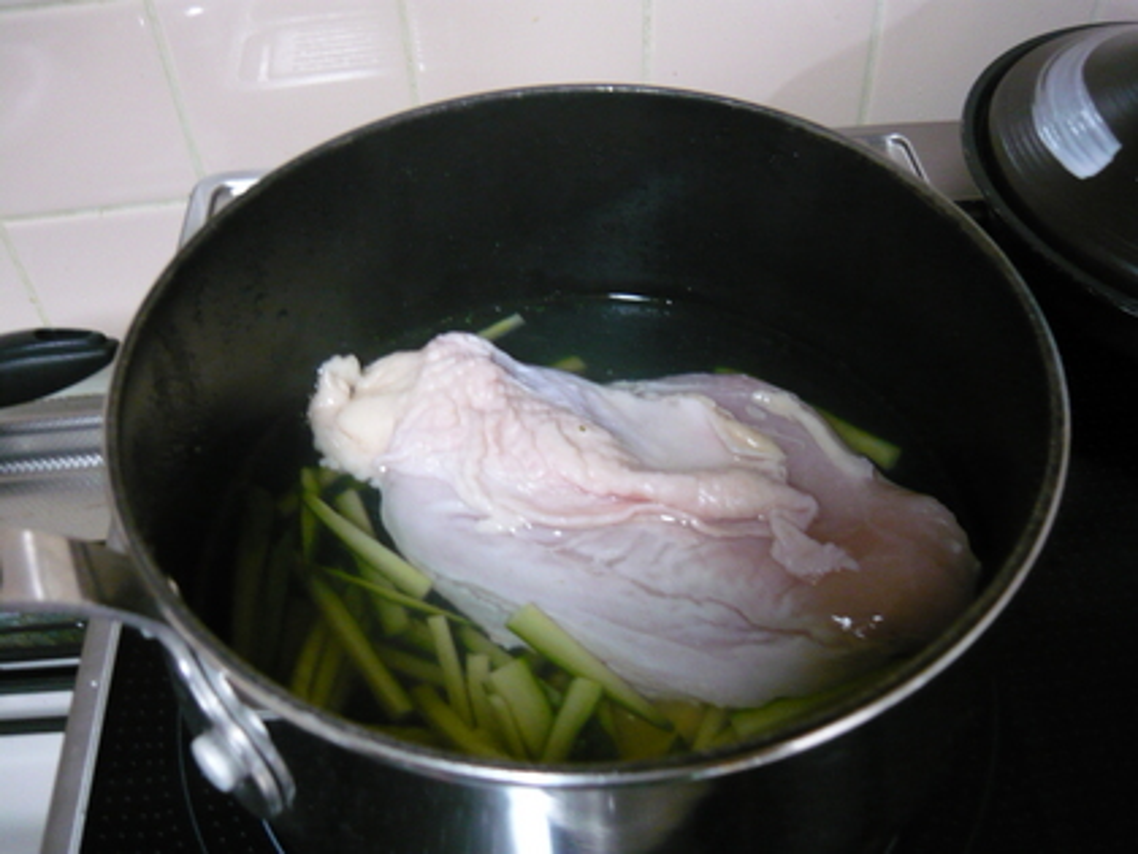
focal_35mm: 33
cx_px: 569
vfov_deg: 42.9
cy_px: 427
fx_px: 1085
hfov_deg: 55.4
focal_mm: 5.5
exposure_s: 1/15
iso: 400
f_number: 2.8
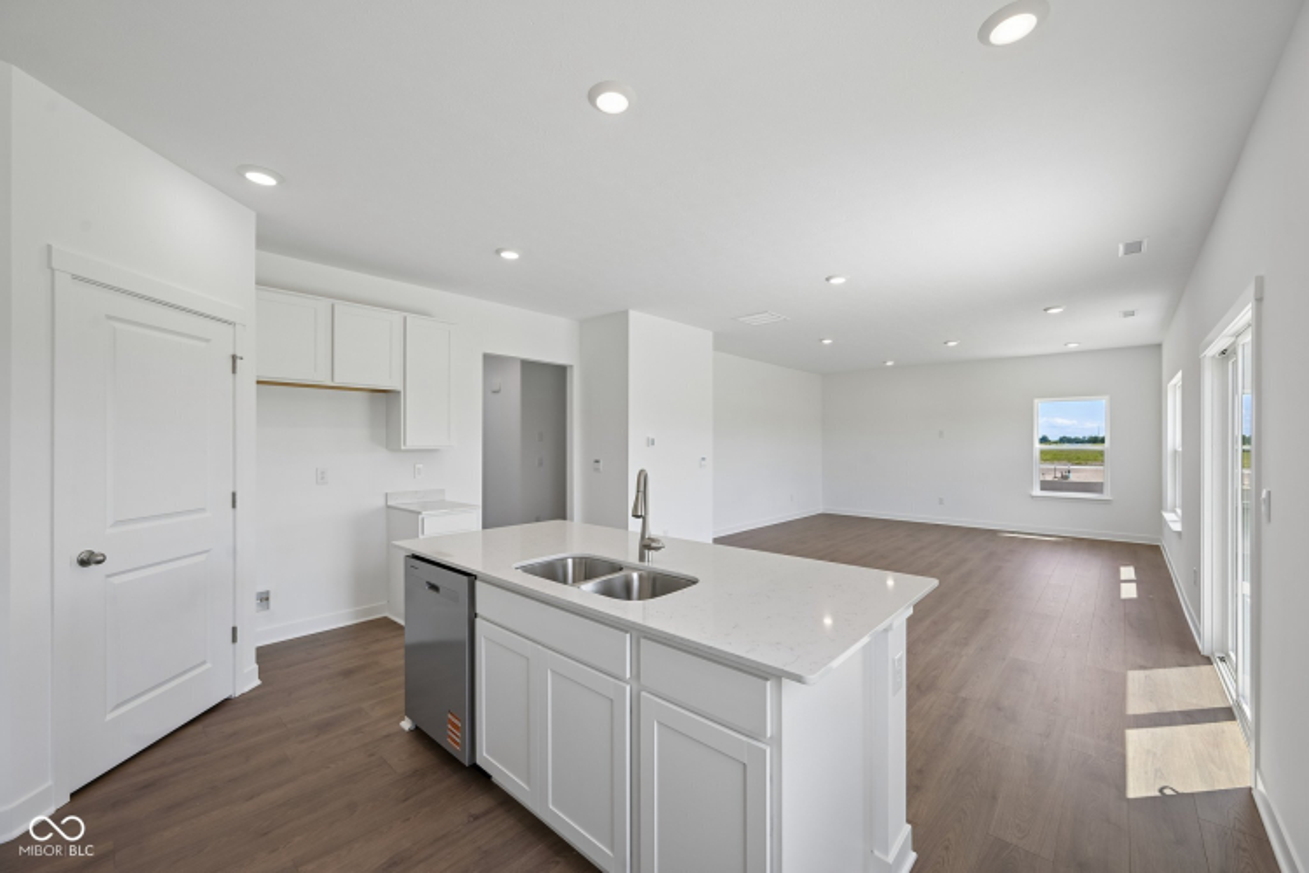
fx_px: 509
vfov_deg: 81.2
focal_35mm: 14
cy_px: 436
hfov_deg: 104.3
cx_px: 654
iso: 100
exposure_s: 1/40
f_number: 8
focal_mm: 14
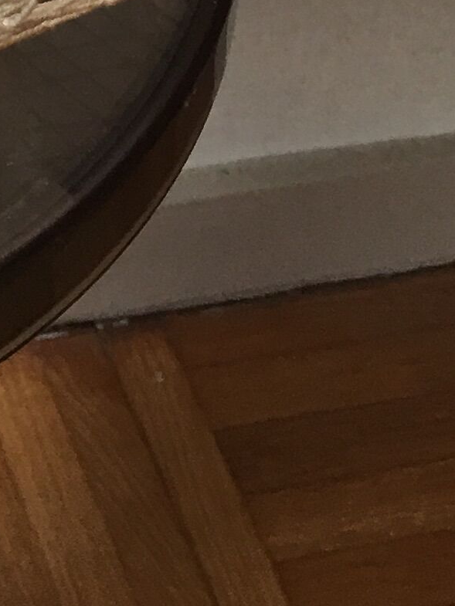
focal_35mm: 149
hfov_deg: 9.4
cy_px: -845
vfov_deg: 11.1
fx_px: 2611
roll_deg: -1.4
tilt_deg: -26.1
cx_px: -421
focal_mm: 4.15
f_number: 2.2
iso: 25
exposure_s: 1/33
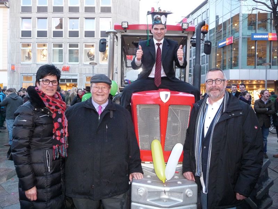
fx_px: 225
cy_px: 104
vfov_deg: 49.7
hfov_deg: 63.4
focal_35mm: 28
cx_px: 139
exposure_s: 1/30
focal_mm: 4.7
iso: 320
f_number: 3.3
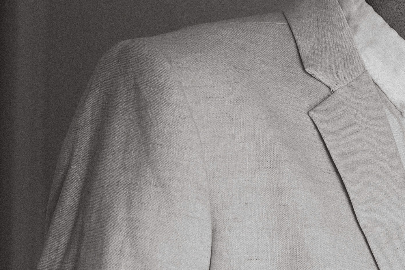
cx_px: 729
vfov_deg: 6.8
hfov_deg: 9.7
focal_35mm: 201
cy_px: 157
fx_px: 2261
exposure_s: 1/100
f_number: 2.8
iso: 320
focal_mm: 47
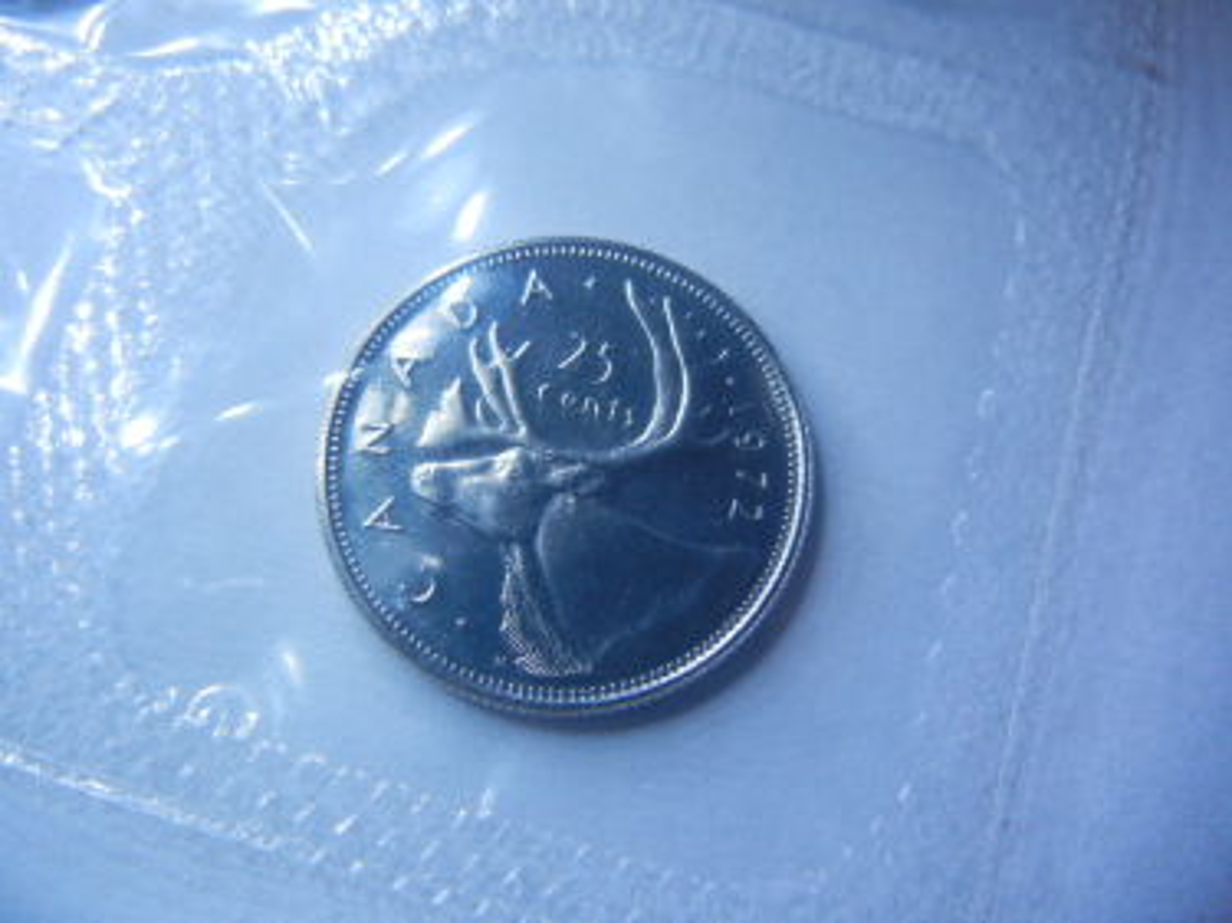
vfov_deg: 46.8
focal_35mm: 30
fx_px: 1067
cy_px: 462
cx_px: 616
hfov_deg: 60.0
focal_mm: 5.4
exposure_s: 1/313
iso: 160
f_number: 3.5
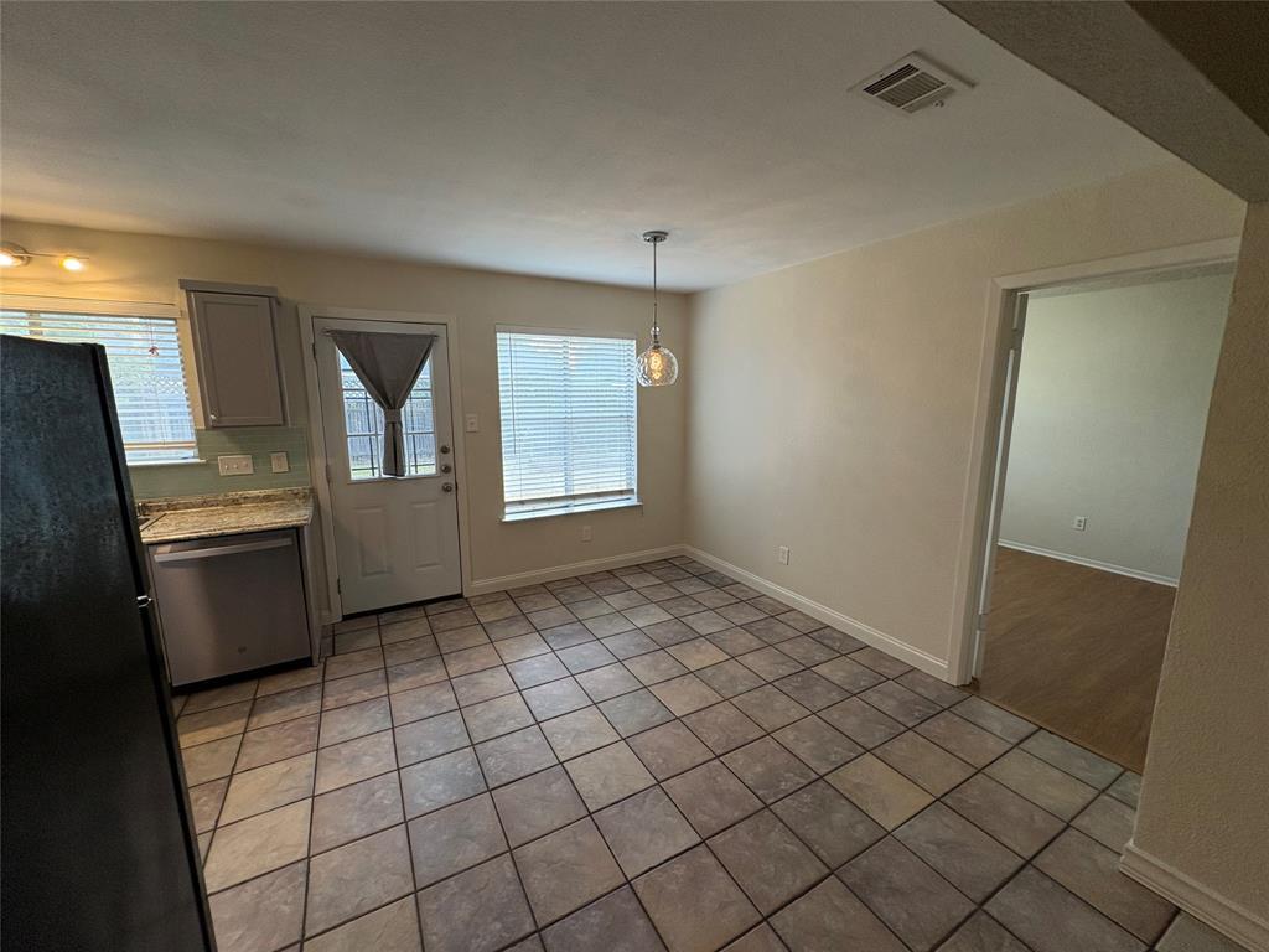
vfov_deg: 85.7
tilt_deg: -9.4
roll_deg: +0.2
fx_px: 513
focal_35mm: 14
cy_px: 476
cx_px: 634
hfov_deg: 102.1
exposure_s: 1/120
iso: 160
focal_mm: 2.22
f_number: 2.2
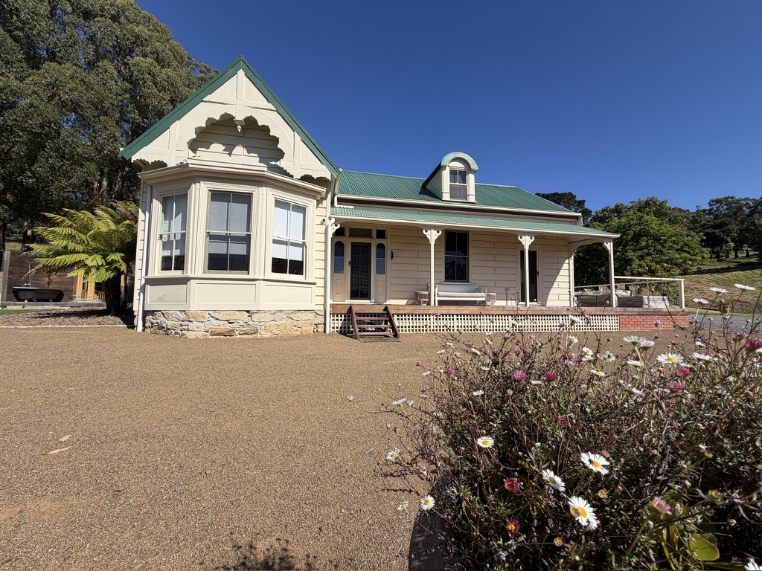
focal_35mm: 14
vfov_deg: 85.7
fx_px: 308
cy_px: 286
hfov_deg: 102.1
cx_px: 381
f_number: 2.2
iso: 20
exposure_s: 1/1001
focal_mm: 2.22
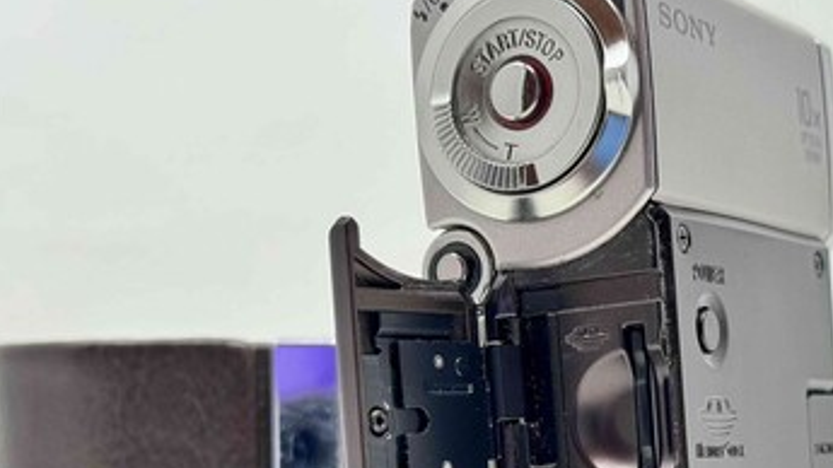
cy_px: 492
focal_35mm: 89
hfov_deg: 23.7
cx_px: 602
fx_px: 1966
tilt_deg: -1.3
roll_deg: +0.8
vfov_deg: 13.4
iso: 250
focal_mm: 6.76
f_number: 1.78
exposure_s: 1/40
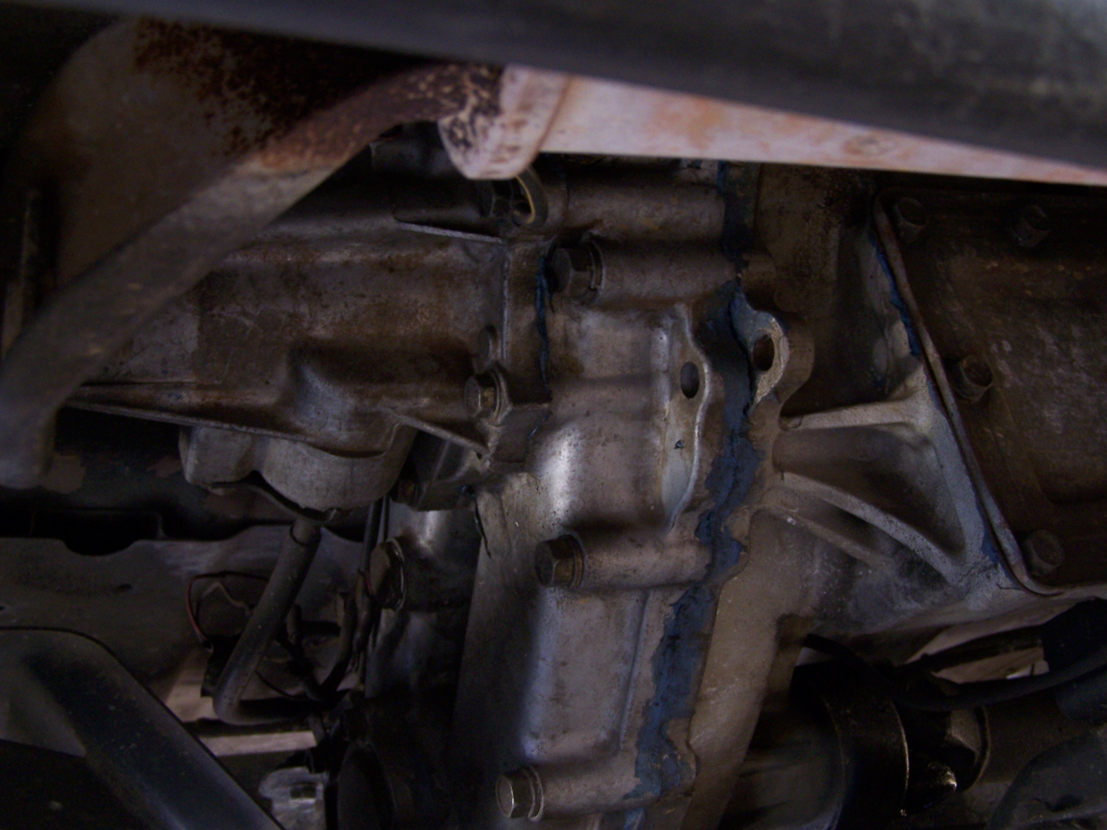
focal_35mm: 43
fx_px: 1375
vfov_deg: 33.6
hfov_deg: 43.9
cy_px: 415
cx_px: 554
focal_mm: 7.1
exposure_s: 1/8
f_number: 2.9
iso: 140
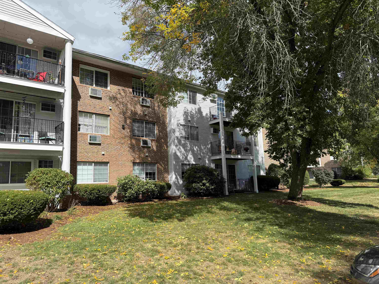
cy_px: 142
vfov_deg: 56.8
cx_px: 190
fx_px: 263
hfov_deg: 71.6
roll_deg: +2.0
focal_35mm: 24
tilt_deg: +8.4
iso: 80
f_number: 1.78
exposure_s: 1/3584
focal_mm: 6.76
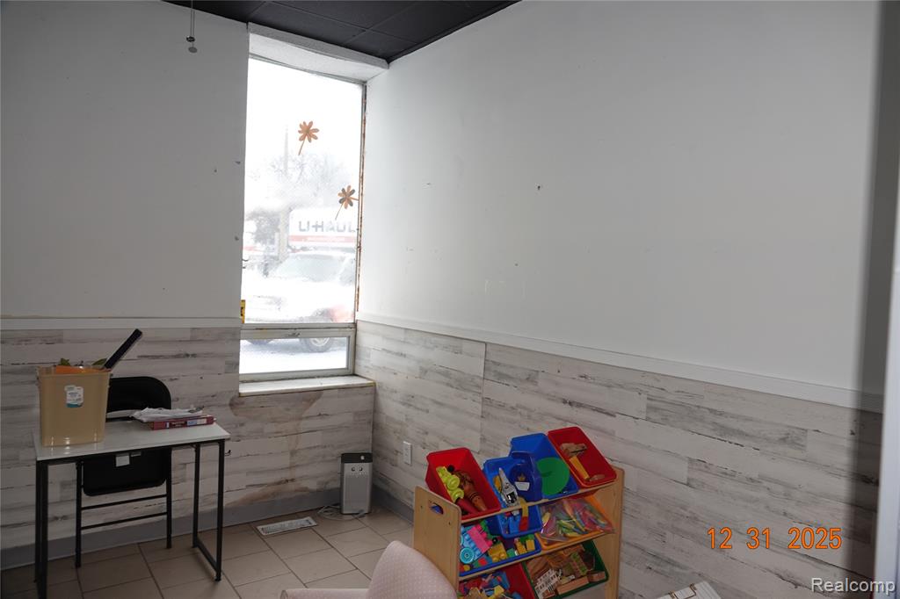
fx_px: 600
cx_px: 450
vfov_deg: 53.1
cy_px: 300
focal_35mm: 24
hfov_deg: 73.8
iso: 100
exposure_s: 1/40
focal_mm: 8.8
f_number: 2.5
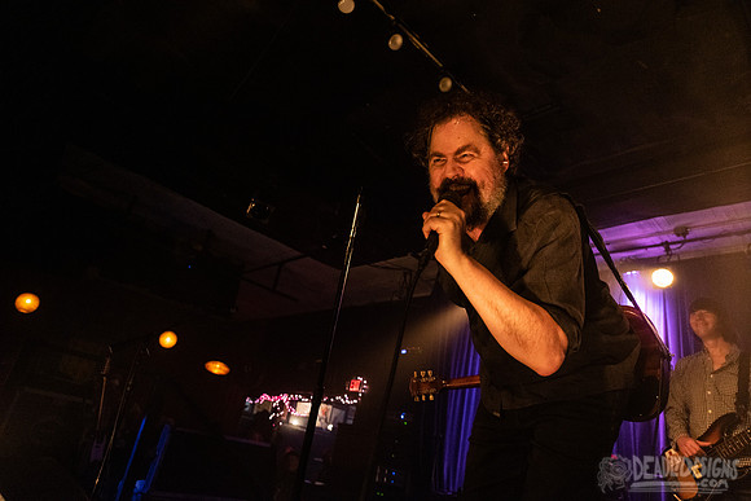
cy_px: 250
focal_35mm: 24
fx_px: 501
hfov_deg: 73.7
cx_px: 376
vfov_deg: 53.2
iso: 3200
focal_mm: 24
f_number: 3.2
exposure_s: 1/200
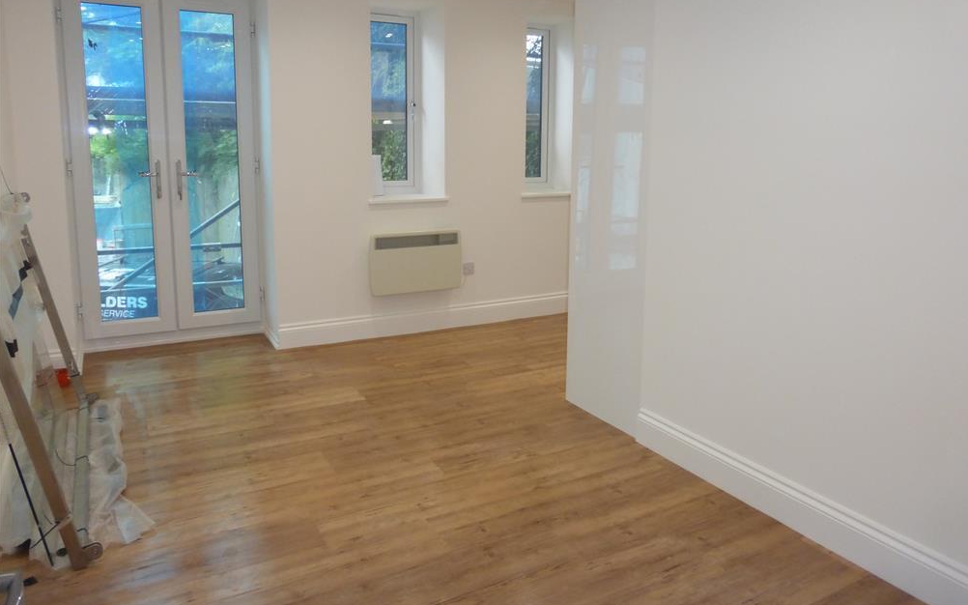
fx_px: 686
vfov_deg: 47.3
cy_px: 239
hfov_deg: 70.4
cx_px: 491
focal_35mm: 26
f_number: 3.3
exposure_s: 1/60
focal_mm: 4.3
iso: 320
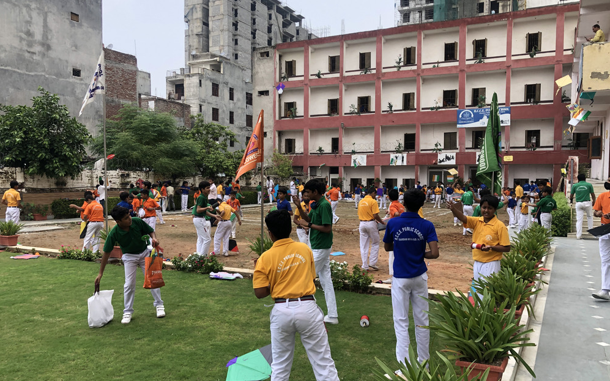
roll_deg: -0.8
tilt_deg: -4.9
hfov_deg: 62.9
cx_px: 307
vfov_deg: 41.8
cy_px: 196
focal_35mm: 30
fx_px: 499
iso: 20
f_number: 1.8
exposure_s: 1/527
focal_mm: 4
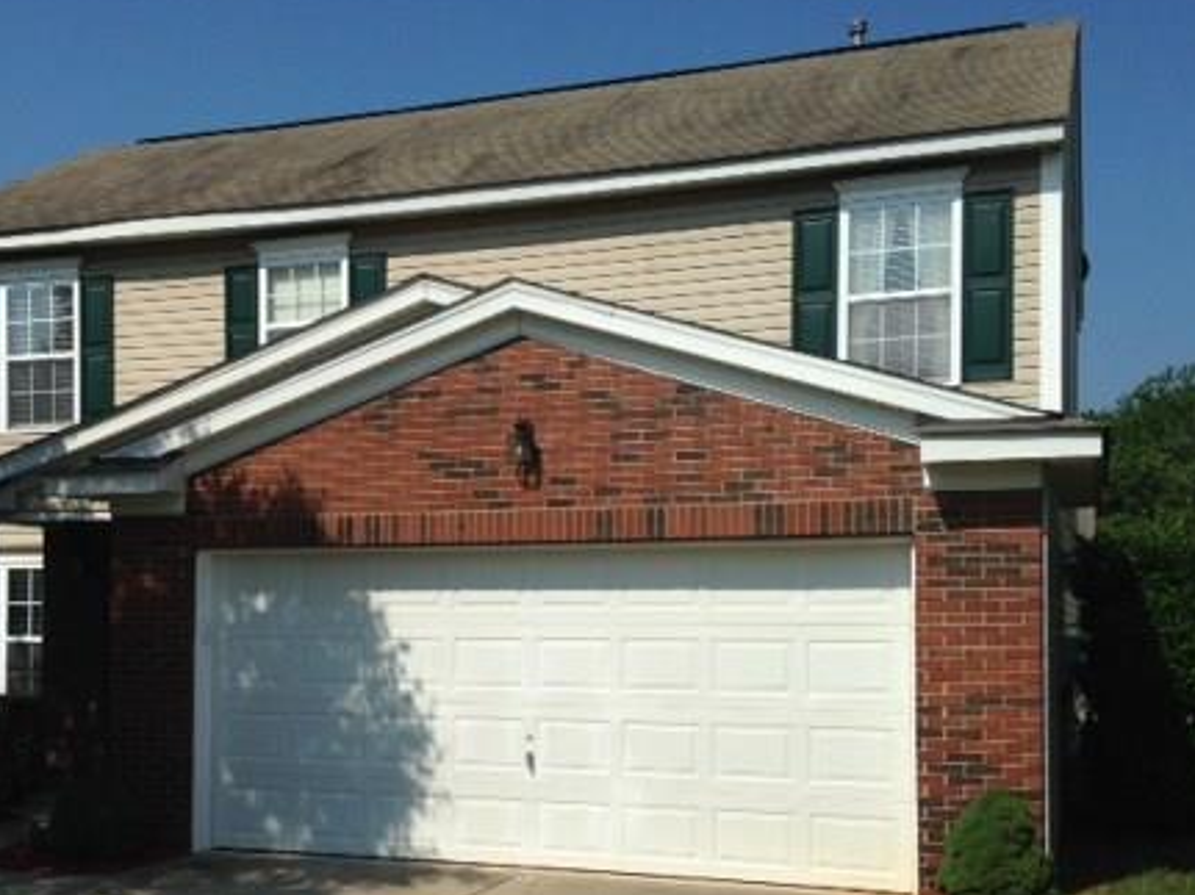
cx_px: 433
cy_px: 579
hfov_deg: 38.6
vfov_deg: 29.5
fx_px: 1691
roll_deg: +0.9
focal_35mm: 49
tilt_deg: +0.7
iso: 50
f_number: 2.4
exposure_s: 1/3390
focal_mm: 4.12
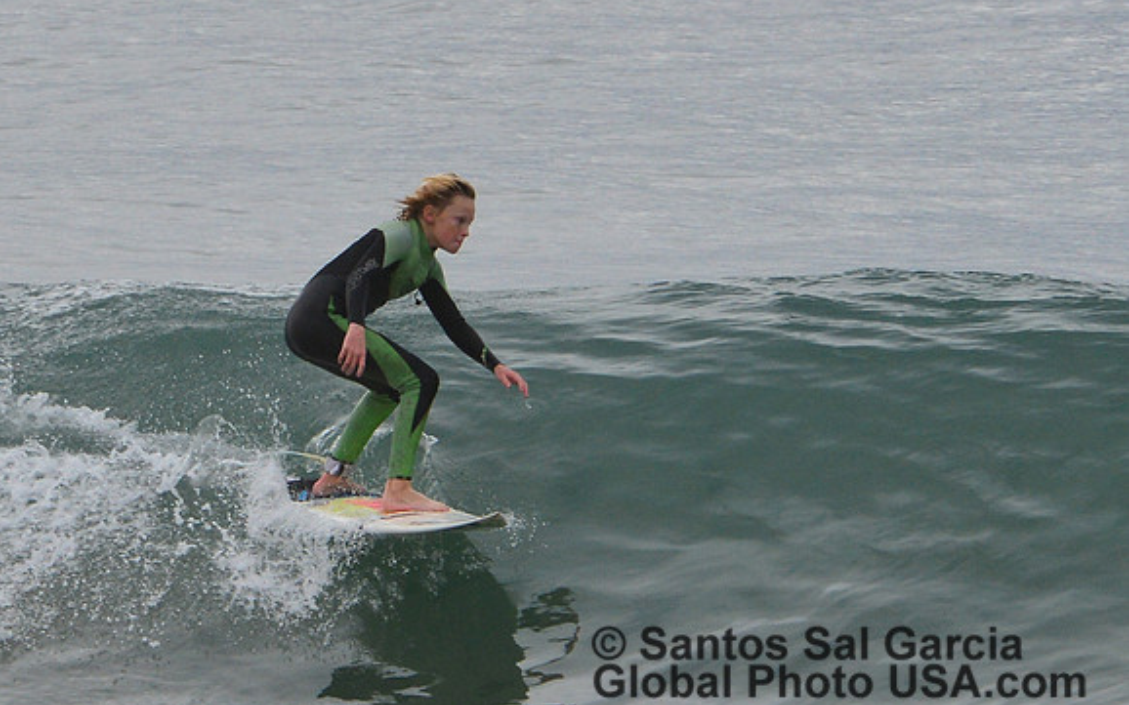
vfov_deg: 2.3
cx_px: 564
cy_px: 376
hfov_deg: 3.7
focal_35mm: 563
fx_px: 17320
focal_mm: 550
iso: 1000
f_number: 13
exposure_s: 1/500
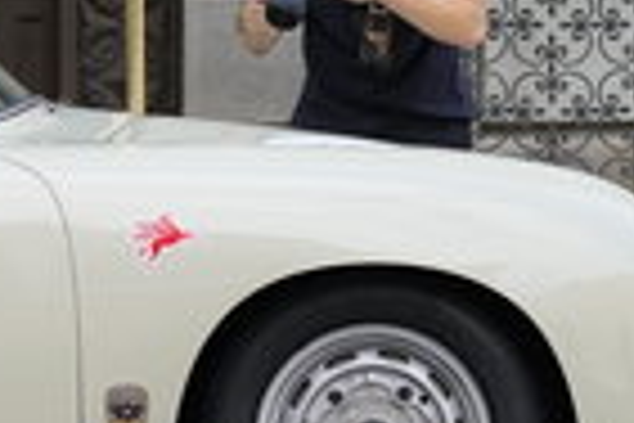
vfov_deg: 4.6
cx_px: 76
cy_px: 58
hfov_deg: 6.9
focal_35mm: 300
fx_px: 5283
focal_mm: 55
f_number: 4
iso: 100
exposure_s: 1/160
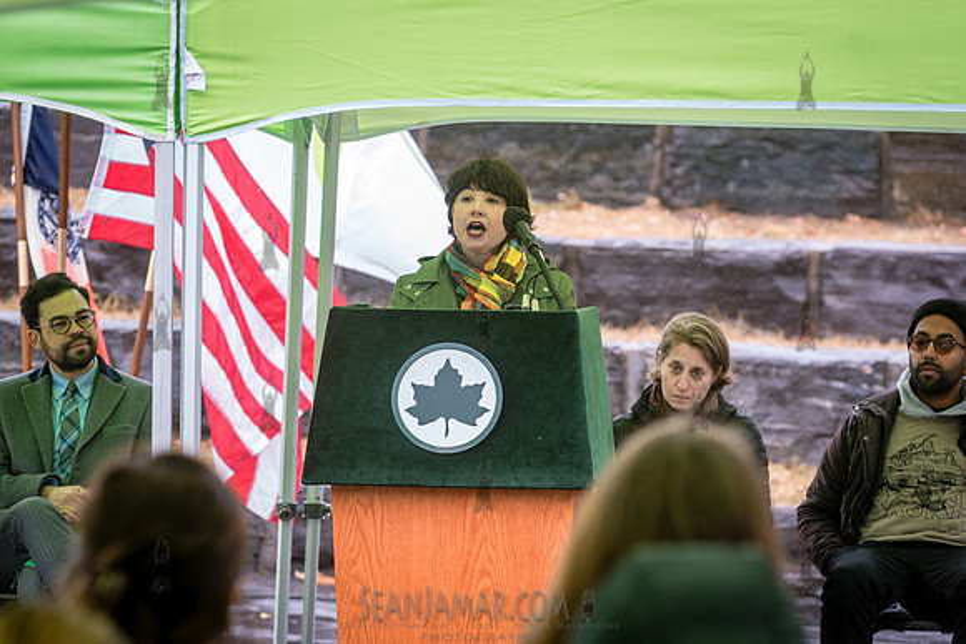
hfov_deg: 11.4
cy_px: 321
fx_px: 4829
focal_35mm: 180
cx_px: 467
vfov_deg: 7.6
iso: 640
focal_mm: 170
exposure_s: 1/250
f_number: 5.6
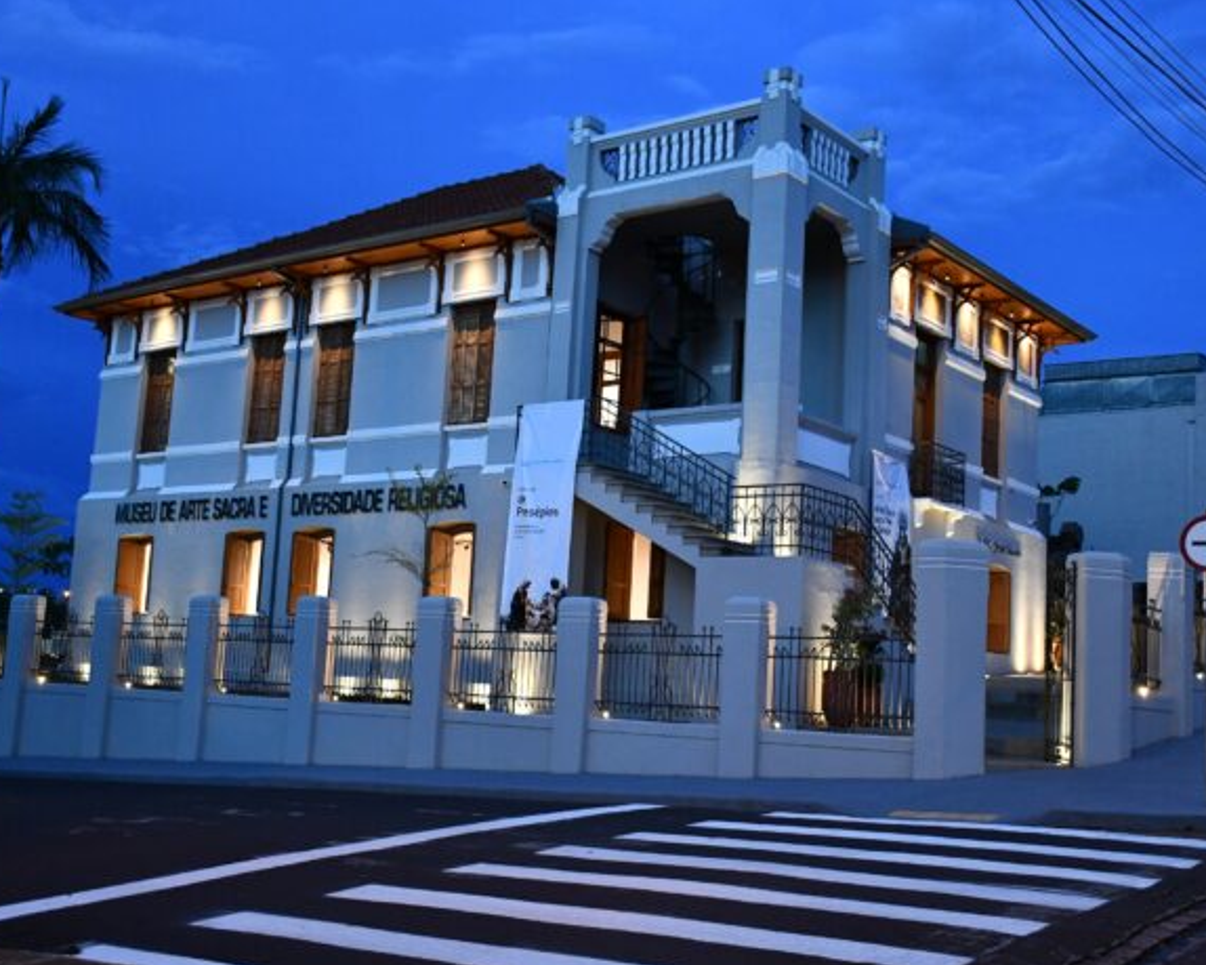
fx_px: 1463
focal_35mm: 41
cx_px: 632
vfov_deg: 36.5
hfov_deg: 44.8
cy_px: 484
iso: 2500
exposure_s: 1/125
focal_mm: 24
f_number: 3.8
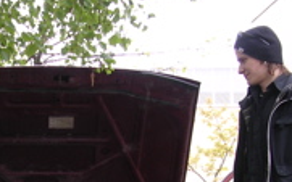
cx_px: 37
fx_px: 986
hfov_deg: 16.6
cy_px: 219
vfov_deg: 10.4
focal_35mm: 124
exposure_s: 1/30
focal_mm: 8
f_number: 3.2
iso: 100
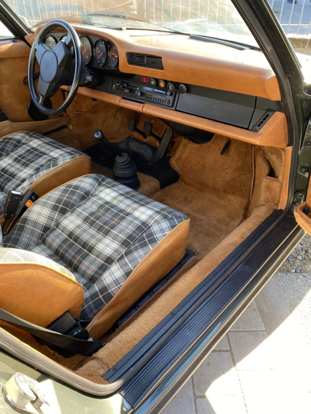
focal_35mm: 26
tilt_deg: -34.8
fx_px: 311
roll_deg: +0.0
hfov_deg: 53.1
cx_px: 156
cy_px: 207
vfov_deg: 67.3
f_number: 1.8
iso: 64
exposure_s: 1/122
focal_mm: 4.25
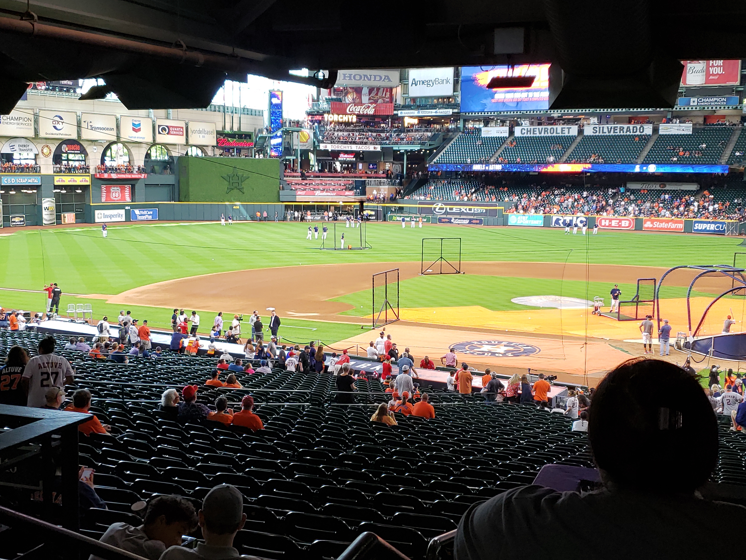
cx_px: 373
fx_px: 560
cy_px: 280
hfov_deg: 67.3
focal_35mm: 26
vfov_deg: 53.1
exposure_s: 1/120
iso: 80
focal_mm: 4.3
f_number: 1.5
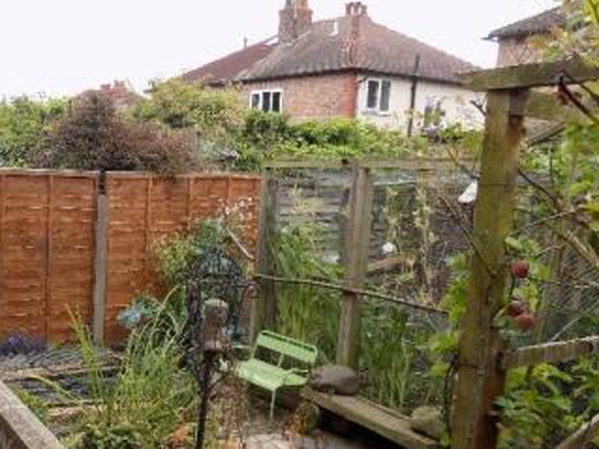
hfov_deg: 42.1
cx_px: 89
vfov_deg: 34.2
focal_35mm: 42
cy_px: 277
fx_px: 727
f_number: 3.1
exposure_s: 1/125
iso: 80
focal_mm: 4
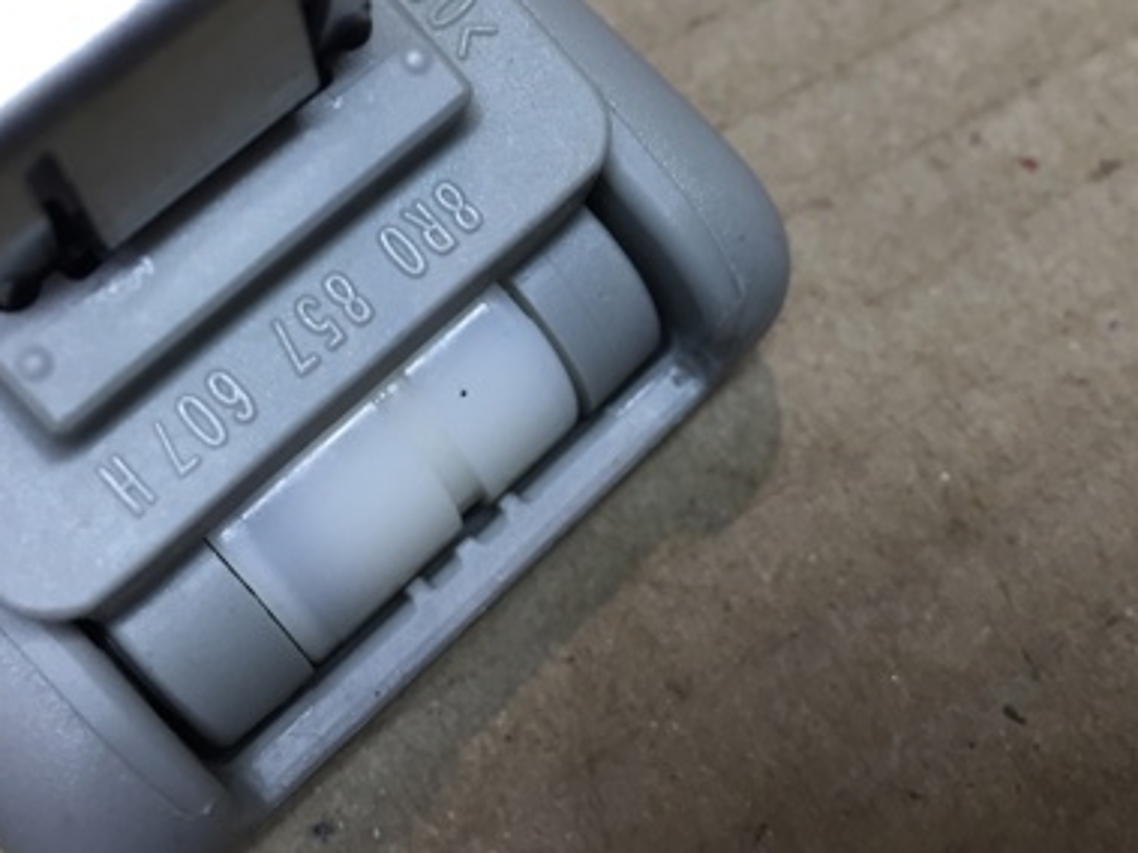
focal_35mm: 49
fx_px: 1610
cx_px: 682
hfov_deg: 38.8
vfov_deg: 29.2
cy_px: 207
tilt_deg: -63.5
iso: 40
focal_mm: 4.15
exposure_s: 1/33
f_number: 2.2
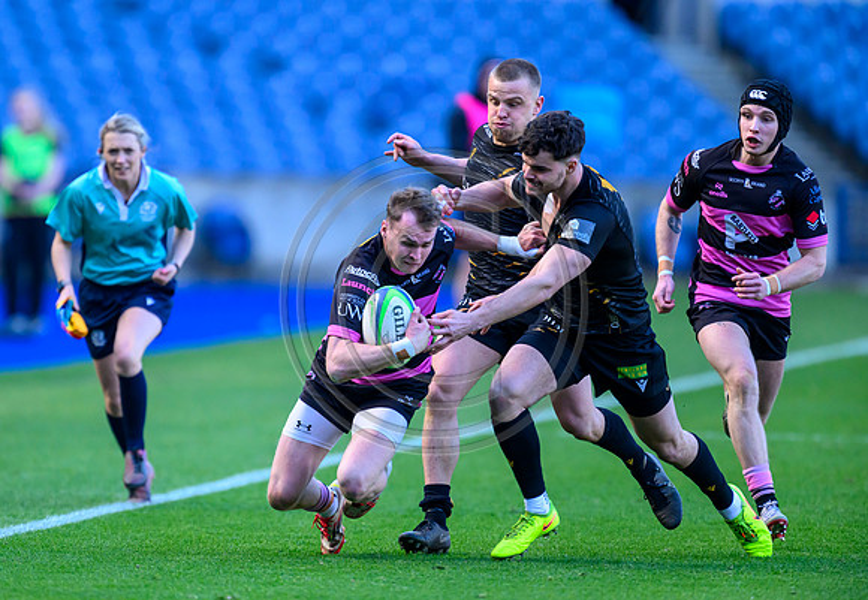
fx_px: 15625
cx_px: 367
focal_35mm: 641
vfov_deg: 2.2
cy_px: 293
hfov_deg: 3.2
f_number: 4
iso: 2000
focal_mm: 560
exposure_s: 1/1600
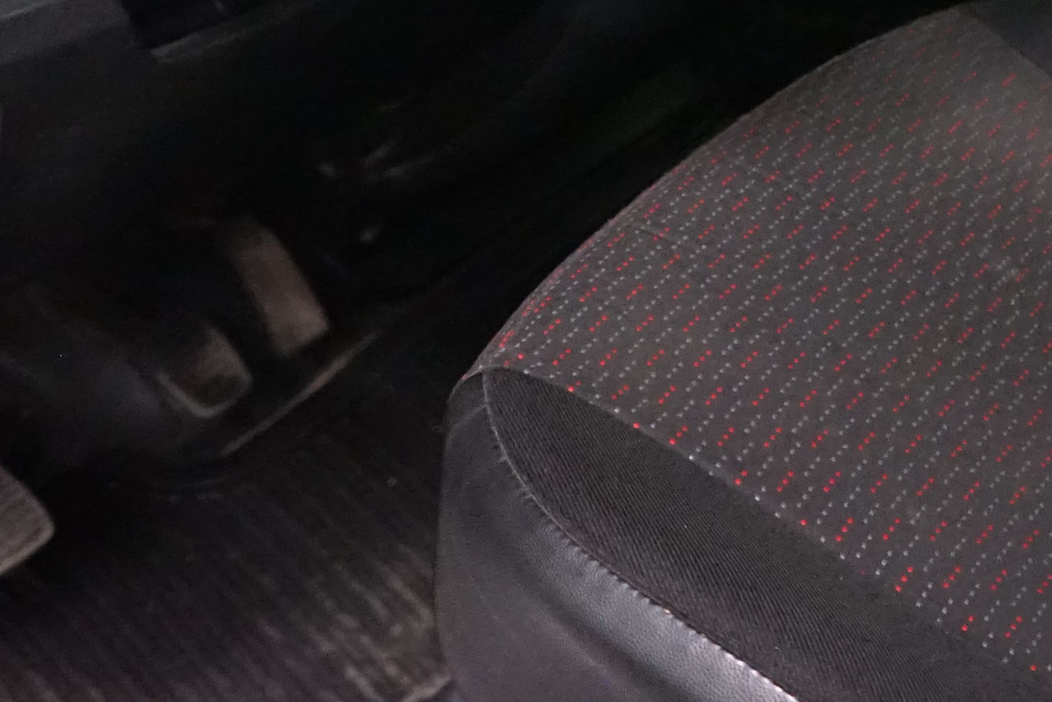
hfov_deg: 23.5
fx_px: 2513
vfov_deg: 14.8
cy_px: -338
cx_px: 706
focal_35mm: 86
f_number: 3.5
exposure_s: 1/100
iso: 6400
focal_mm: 28
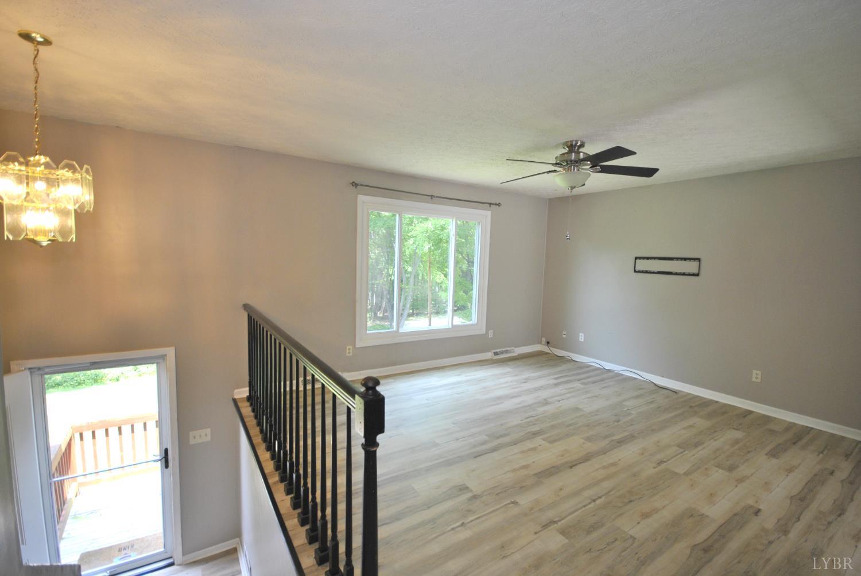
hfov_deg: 100.3
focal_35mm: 15
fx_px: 359
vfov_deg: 77.5
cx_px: 430
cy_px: 288
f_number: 4
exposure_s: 1/60
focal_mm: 10
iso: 200
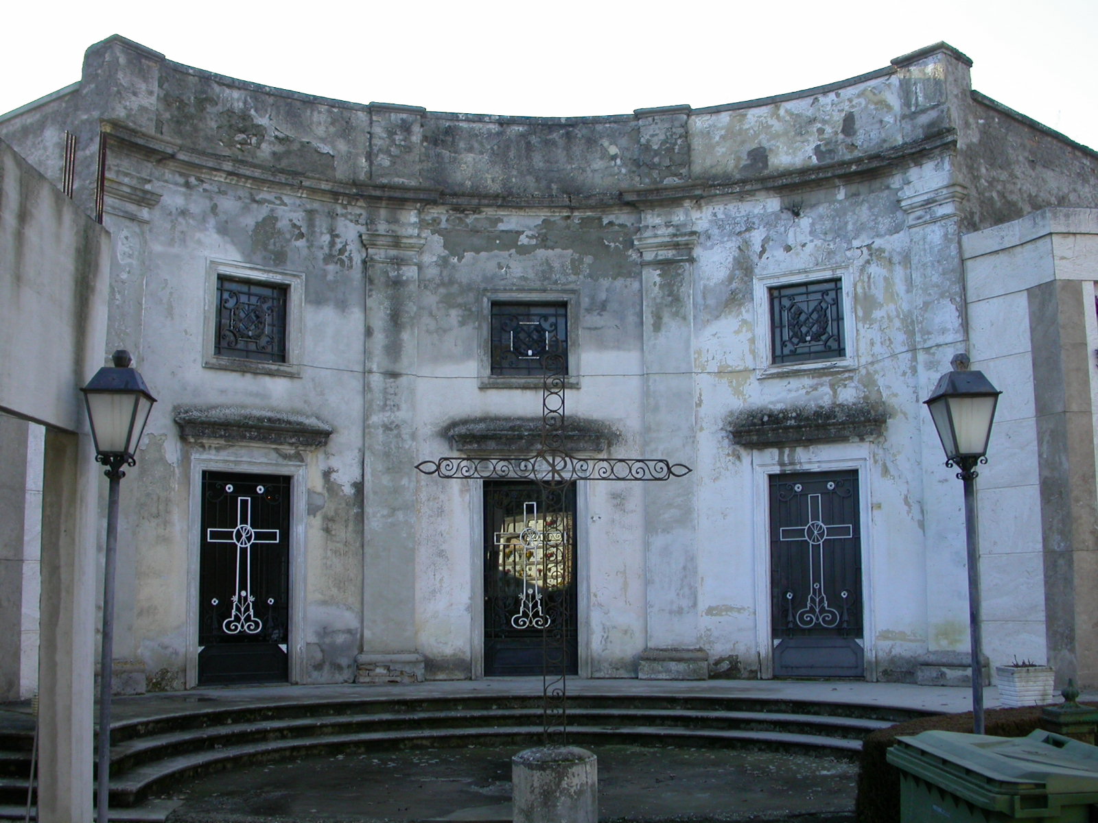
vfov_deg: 37.7
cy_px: 412
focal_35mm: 38
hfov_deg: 49.0
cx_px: 549
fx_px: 1205
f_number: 5.3
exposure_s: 1/128
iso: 100
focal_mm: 7.85
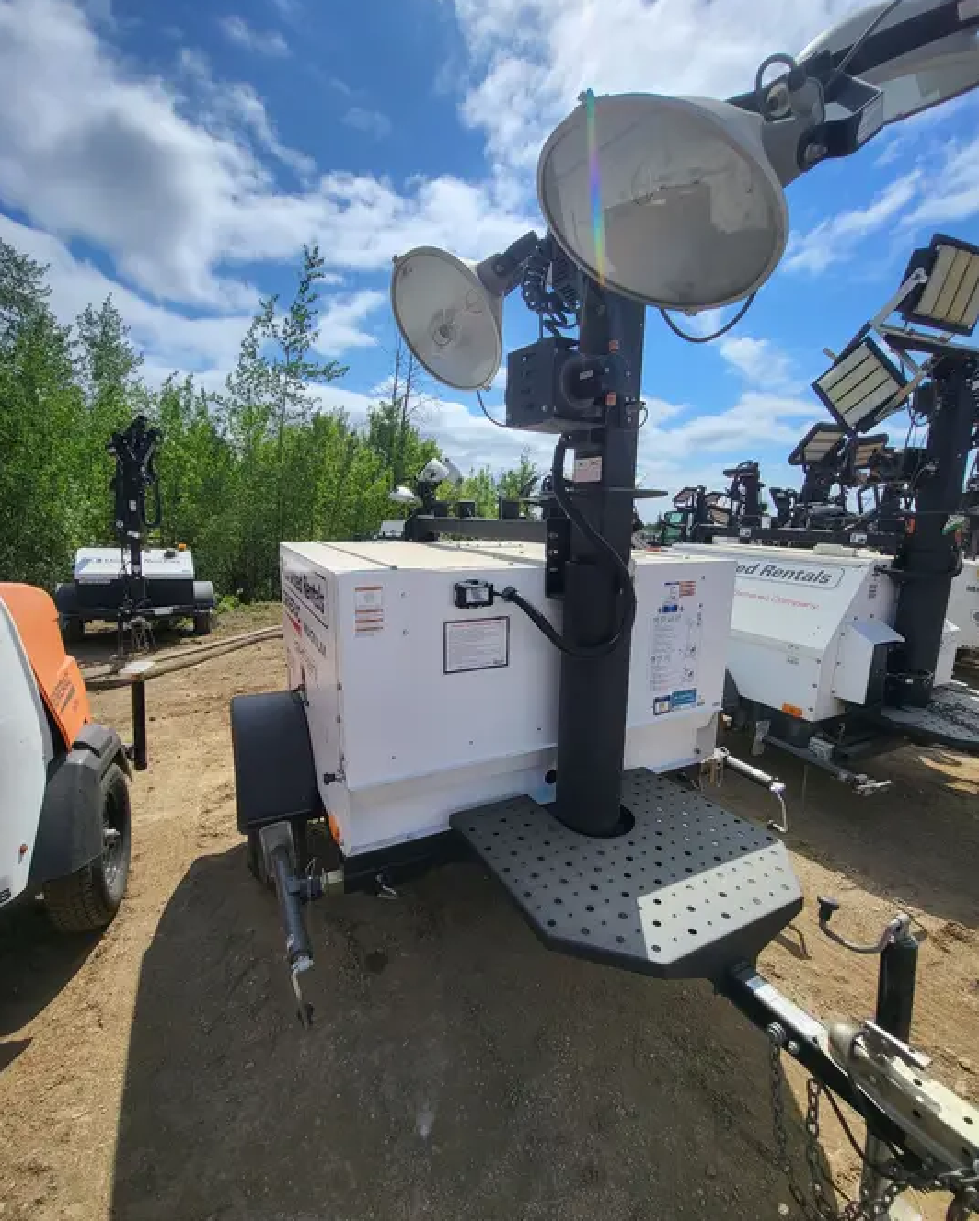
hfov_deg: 88.0
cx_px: 475
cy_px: 622
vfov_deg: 100.7
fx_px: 507
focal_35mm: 14
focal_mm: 1.74
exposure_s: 1/1913
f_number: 2.2
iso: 32
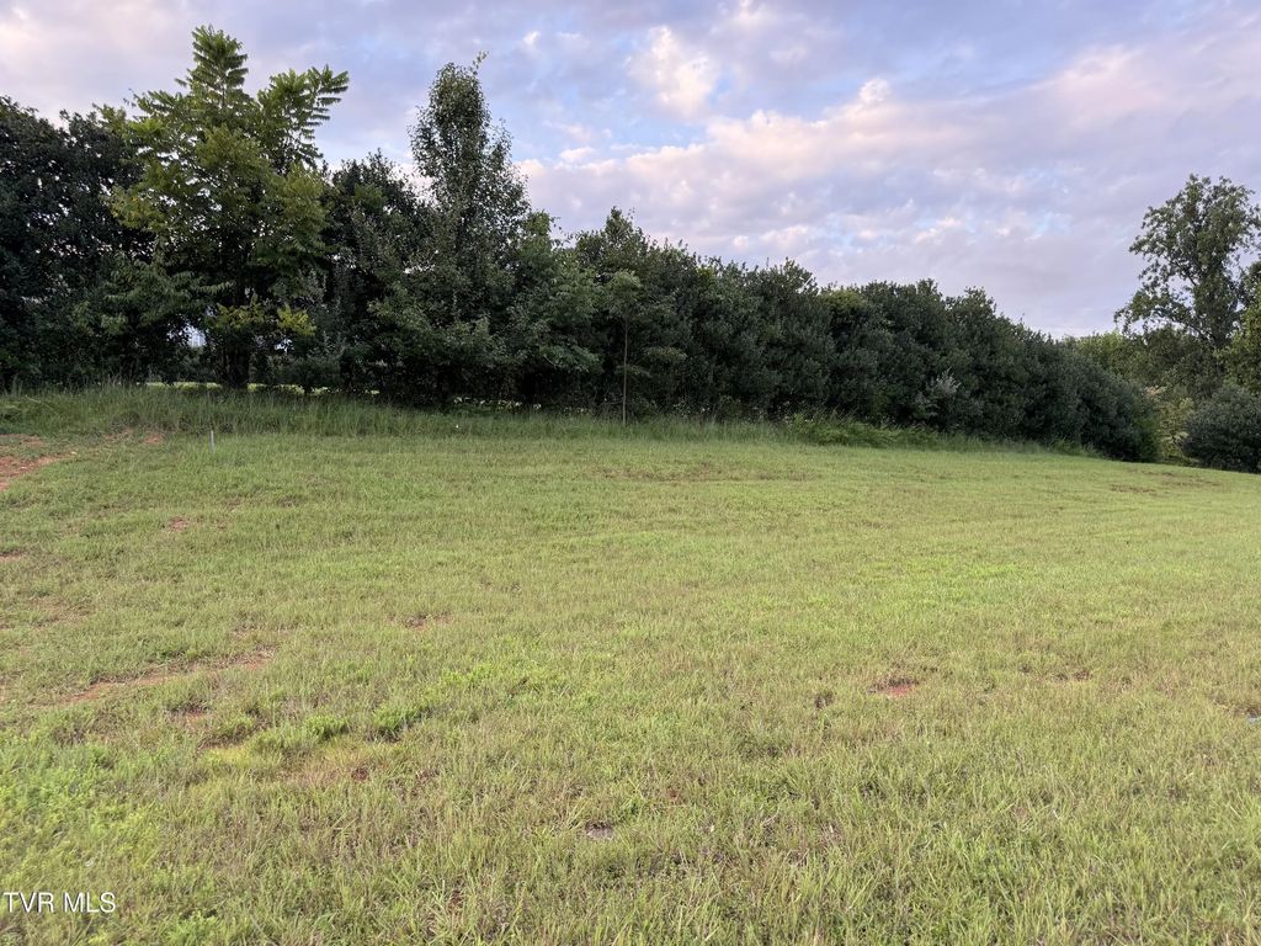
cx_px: 630
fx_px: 874
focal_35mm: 24
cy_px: 473
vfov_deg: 56.8
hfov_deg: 71.6
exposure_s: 1/244
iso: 100
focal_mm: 6.76
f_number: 1.78
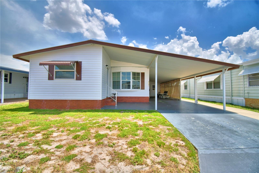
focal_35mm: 15
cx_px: 130
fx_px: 108
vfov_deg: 77.3
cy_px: 86
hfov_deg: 100.4
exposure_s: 1/1250
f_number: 4.5
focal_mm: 10
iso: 100
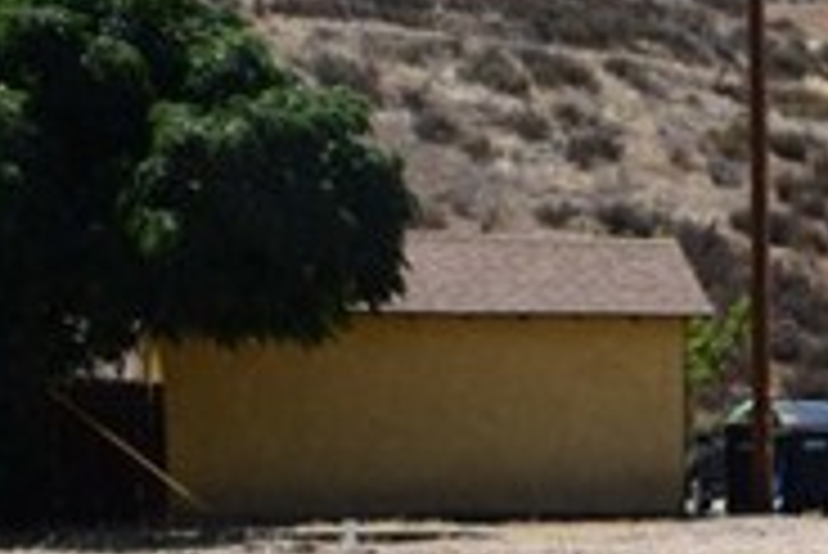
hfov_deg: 13.4
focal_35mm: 150
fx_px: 3453
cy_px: 1263
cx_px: 873
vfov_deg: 8.5
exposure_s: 1/400
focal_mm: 18
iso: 200
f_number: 10
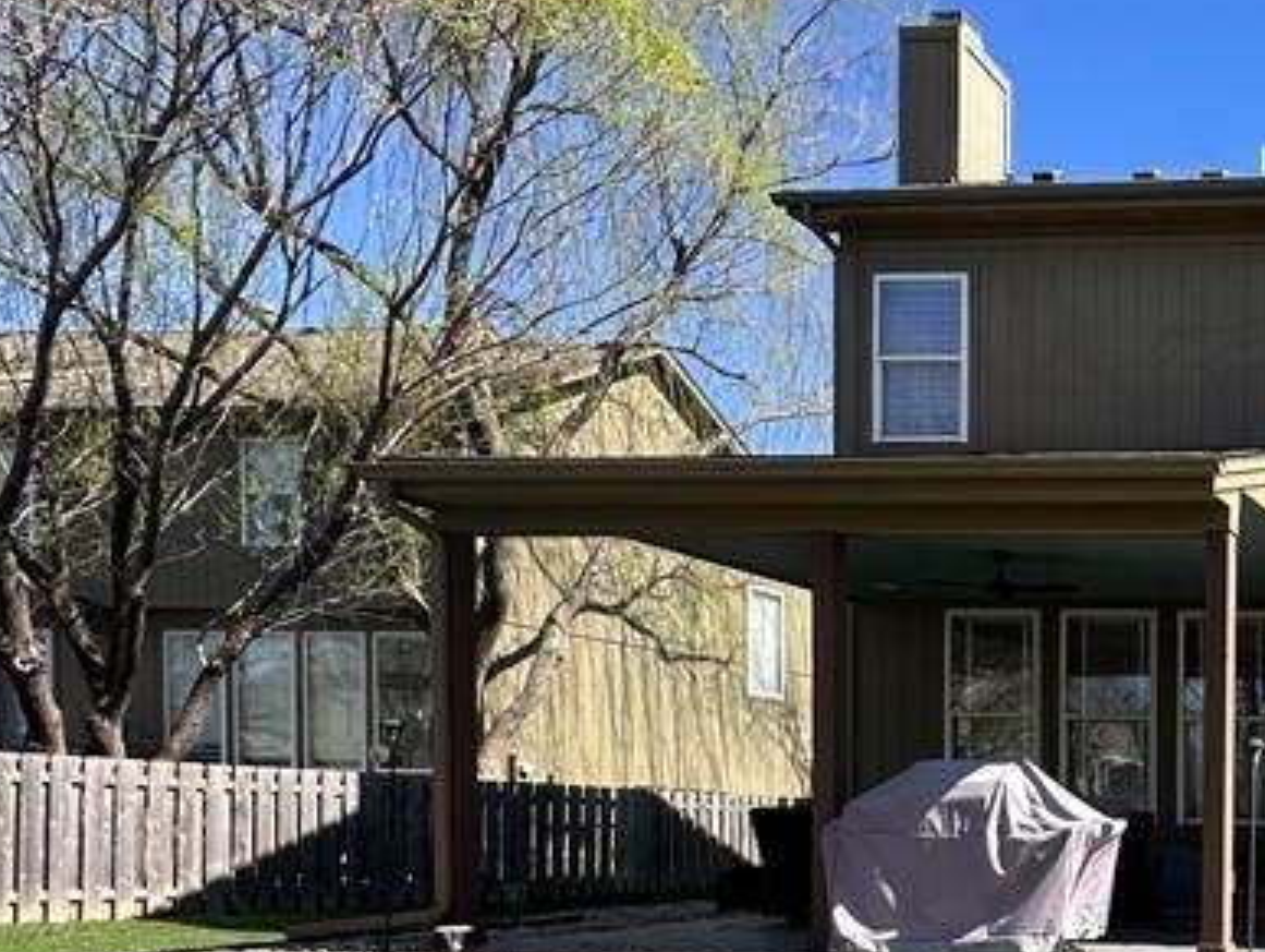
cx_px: 1569
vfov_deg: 36.2
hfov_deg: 36.6
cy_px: 867
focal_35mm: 37
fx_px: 1353
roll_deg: -1.8
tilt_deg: -1.6
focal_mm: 2.22
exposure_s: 1/600
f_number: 2.2
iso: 40
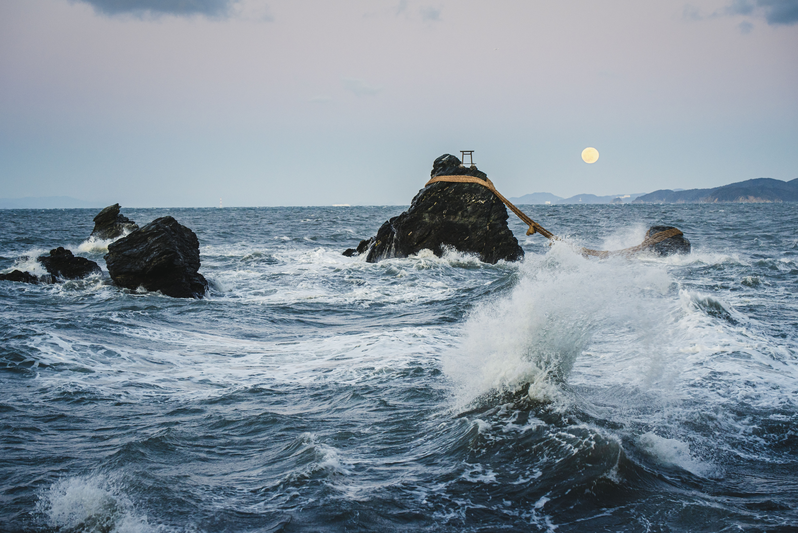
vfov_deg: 17.5
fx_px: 1730
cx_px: 399
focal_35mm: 78
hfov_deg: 26.0
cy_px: 266
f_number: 5
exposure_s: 1/160
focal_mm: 78
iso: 400
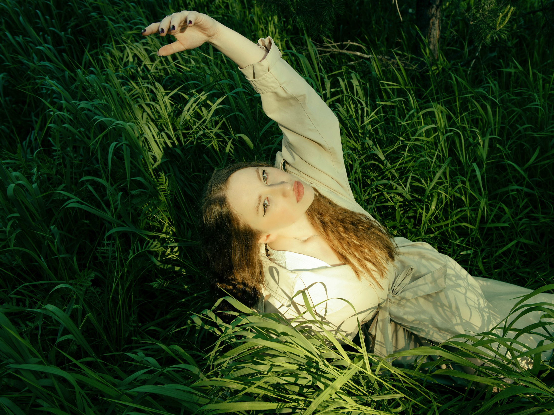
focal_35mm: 32
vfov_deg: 44.2
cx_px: 303
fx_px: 512
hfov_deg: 56.7
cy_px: 204
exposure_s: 1/200
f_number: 6.3
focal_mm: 29
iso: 125
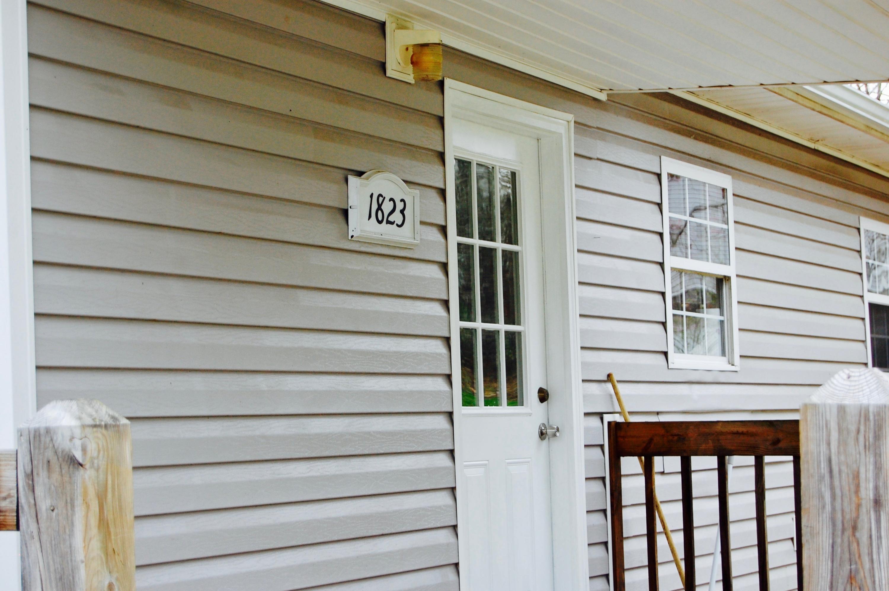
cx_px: 444
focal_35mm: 82
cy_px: 296
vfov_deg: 16.5
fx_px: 2035
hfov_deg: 24.6
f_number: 5.6
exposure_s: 1/100
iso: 400
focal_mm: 55
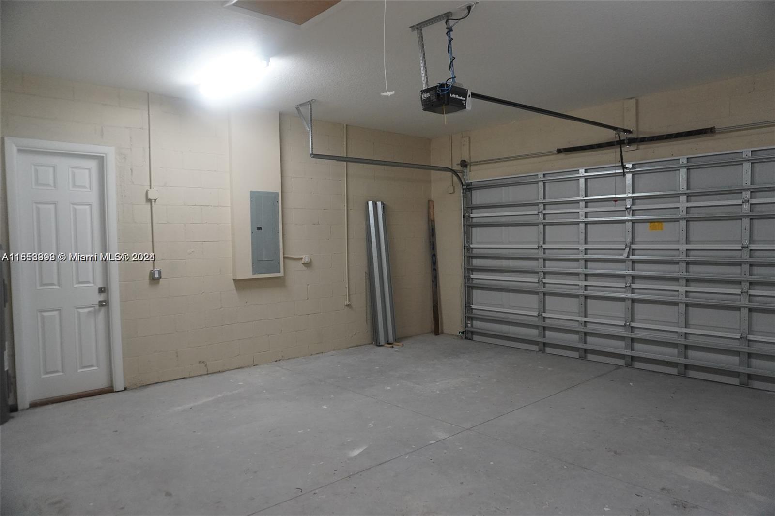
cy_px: 258
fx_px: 517
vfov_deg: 53.1
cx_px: 388
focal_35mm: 24
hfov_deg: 73.8
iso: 2000
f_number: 3.5
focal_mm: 16
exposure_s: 1/160
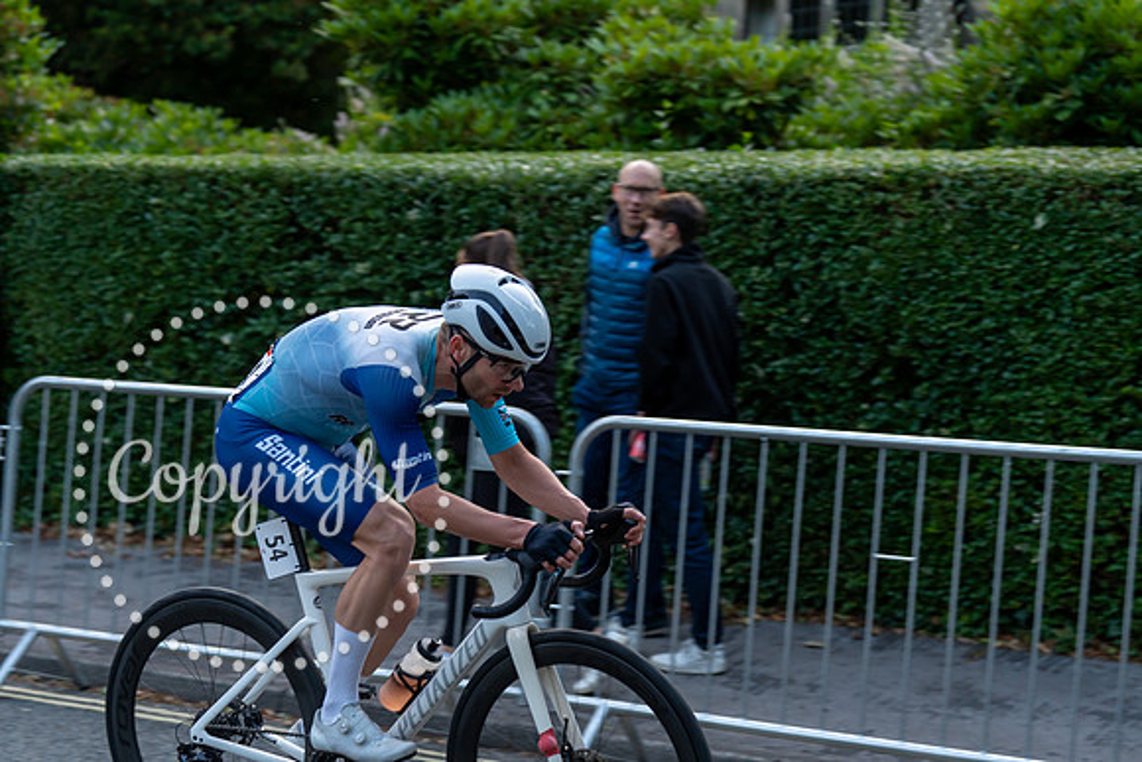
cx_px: 571
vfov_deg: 18.9
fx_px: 2284
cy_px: 381
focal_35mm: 72
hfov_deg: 28.1
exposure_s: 1/1000
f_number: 2.8
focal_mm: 72
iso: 1000
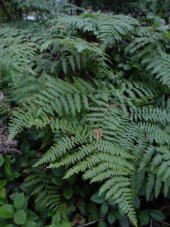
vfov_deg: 65.3
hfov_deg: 51.4
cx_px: 85
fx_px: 177
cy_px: 114
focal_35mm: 27
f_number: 2.8
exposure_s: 1/37.2
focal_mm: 4.7
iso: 64
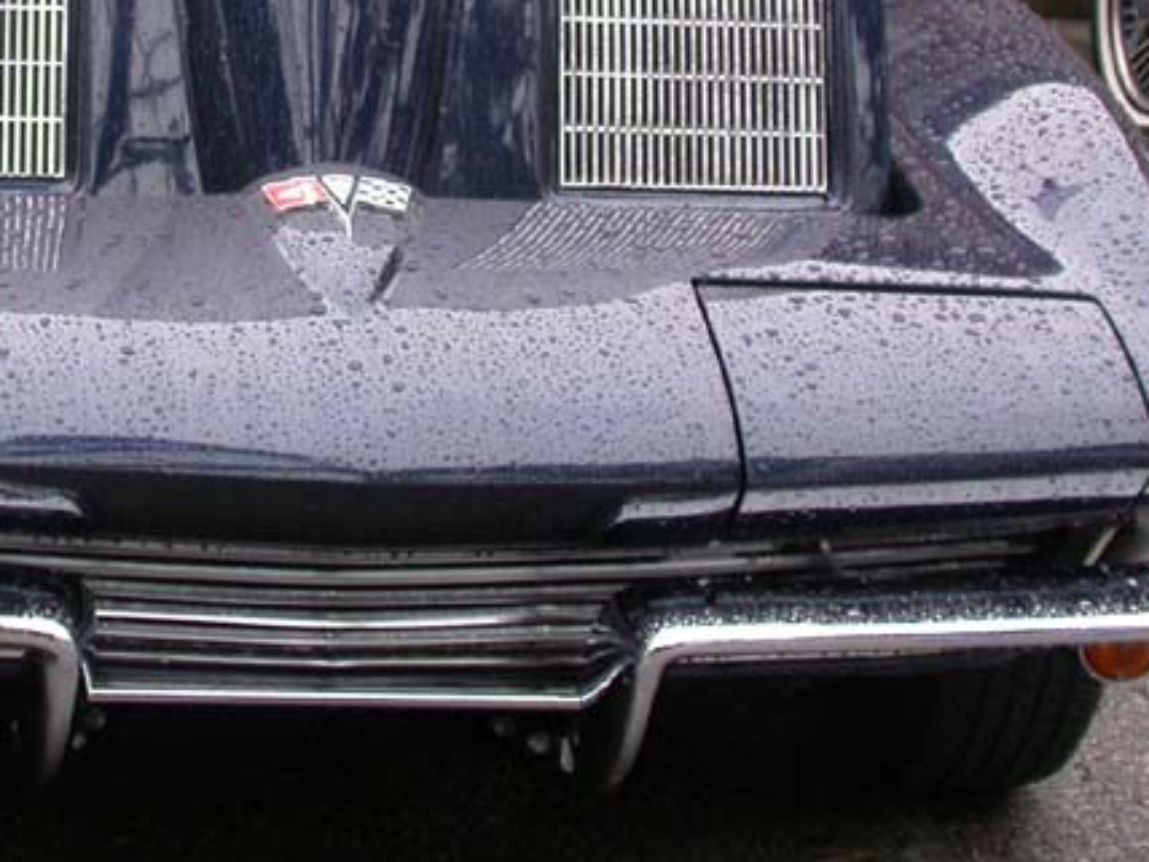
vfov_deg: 16.0
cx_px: 193
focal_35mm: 91
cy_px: 75
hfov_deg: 21.2
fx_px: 3021
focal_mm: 7.85
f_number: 3.7
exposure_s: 1/82.9
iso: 100
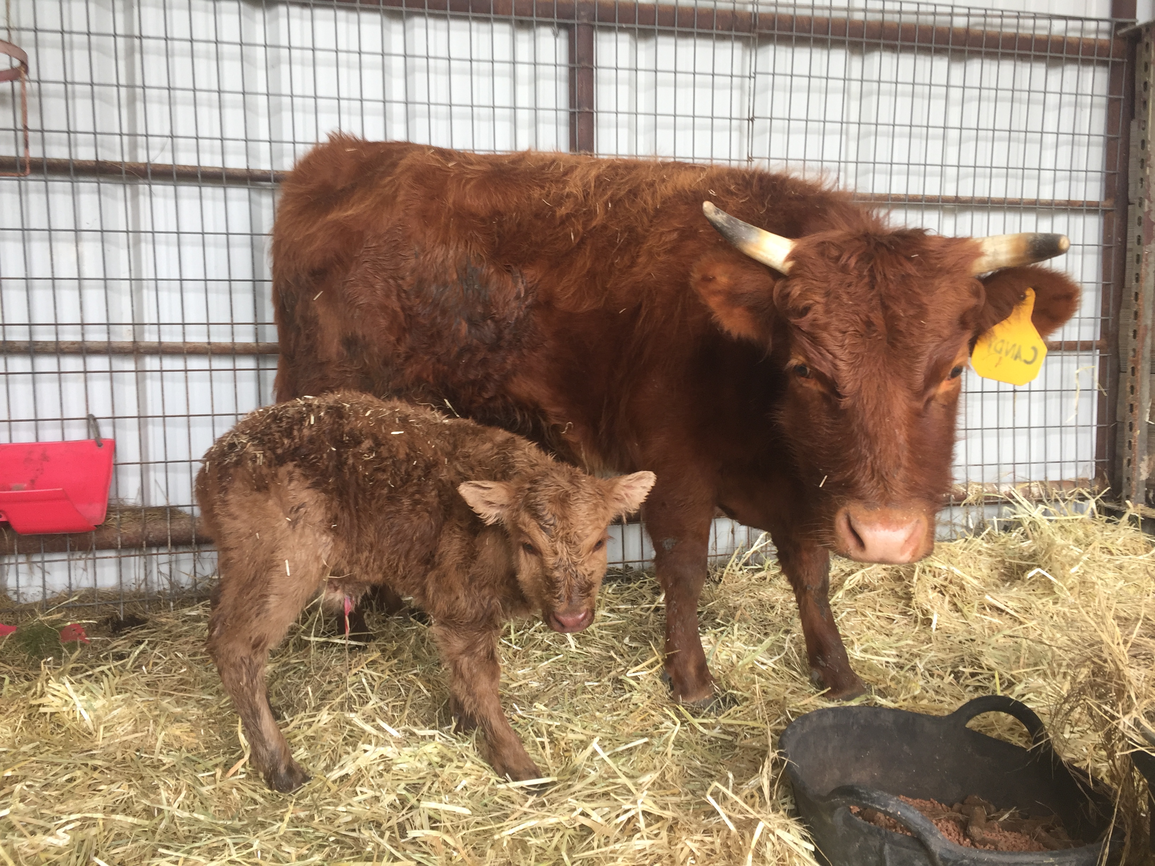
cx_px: 578
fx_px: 968
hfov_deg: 61.7
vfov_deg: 48.2
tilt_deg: -4.7
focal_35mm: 29
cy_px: 433
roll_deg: -0.6
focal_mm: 4.15
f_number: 2.2
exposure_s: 1/60
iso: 32
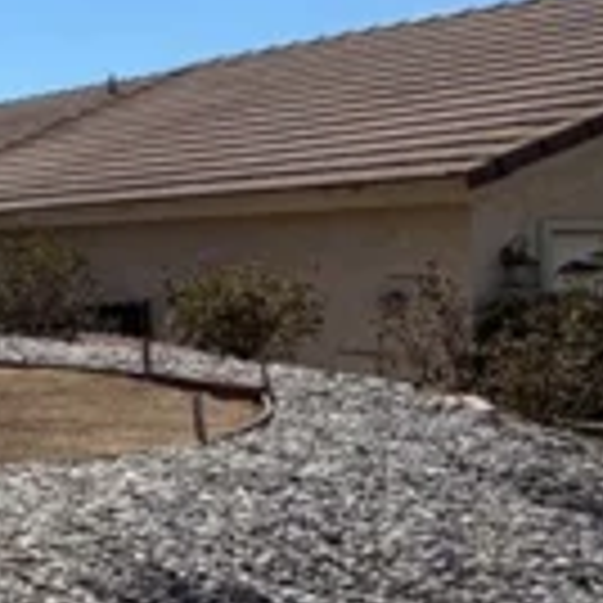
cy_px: 284
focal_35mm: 69
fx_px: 1360
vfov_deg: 25.0
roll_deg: +3.0
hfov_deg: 13.7
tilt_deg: +1.6
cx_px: -965
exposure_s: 1/1105
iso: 20
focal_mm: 2.22
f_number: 2.2
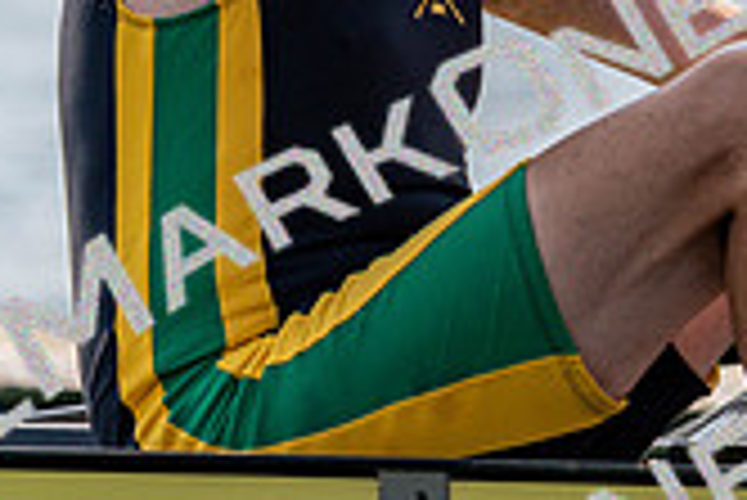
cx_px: 626
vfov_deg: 1.1
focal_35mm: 1312
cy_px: -70
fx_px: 27247
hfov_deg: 1.6
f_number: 6.3
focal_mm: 376
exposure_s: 1/1600
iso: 320
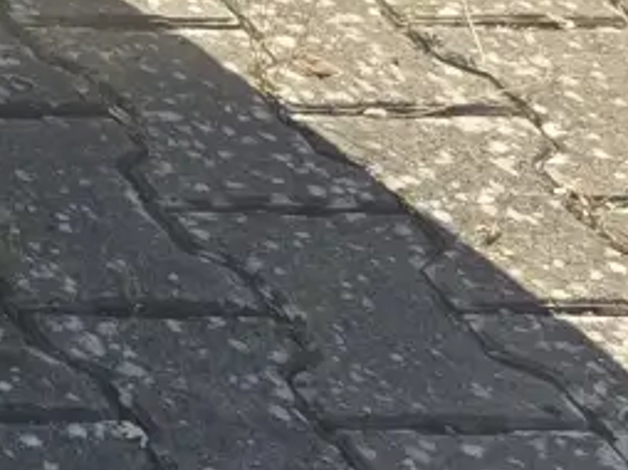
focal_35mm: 174
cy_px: -935
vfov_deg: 7.5
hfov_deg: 8.1
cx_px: -1701
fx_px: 3154
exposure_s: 1/547
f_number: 1.7
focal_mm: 6.3
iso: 12
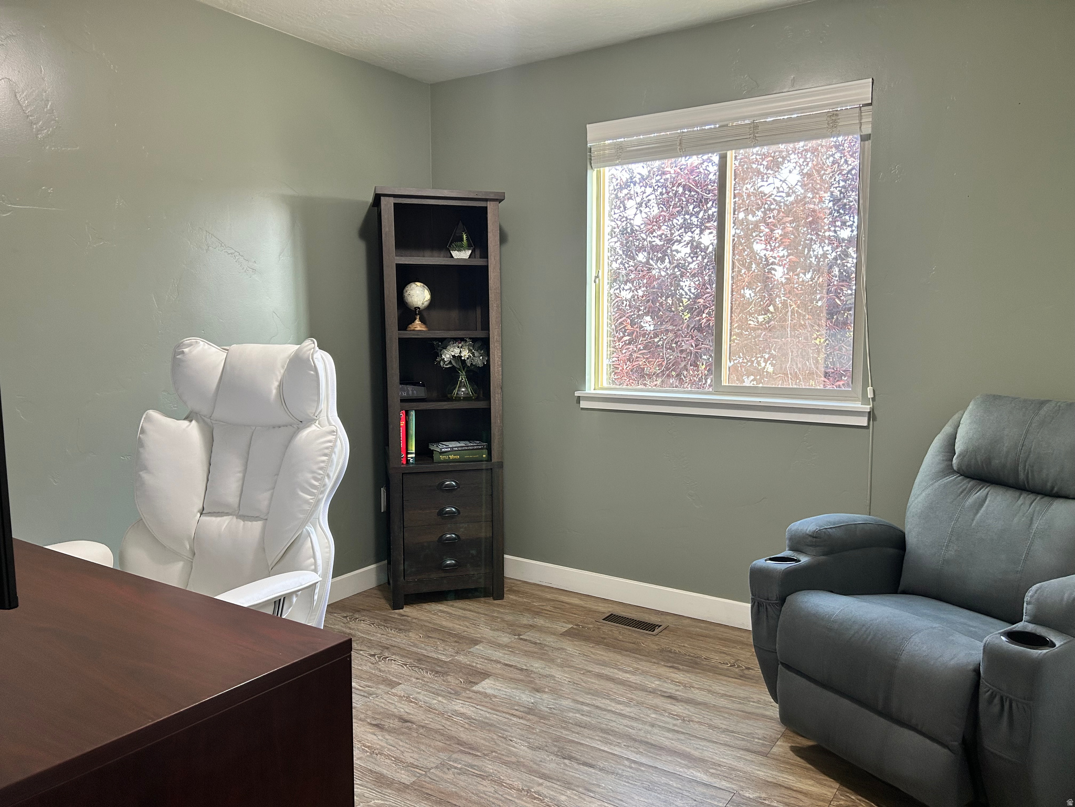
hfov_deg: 67.3
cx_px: 538
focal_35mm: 26
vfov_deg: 53.1
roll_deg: +0.0
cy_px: 404
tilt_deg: -6.4
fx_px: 807
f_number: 1.5
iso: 125
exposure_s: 1/60
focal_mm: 5.7
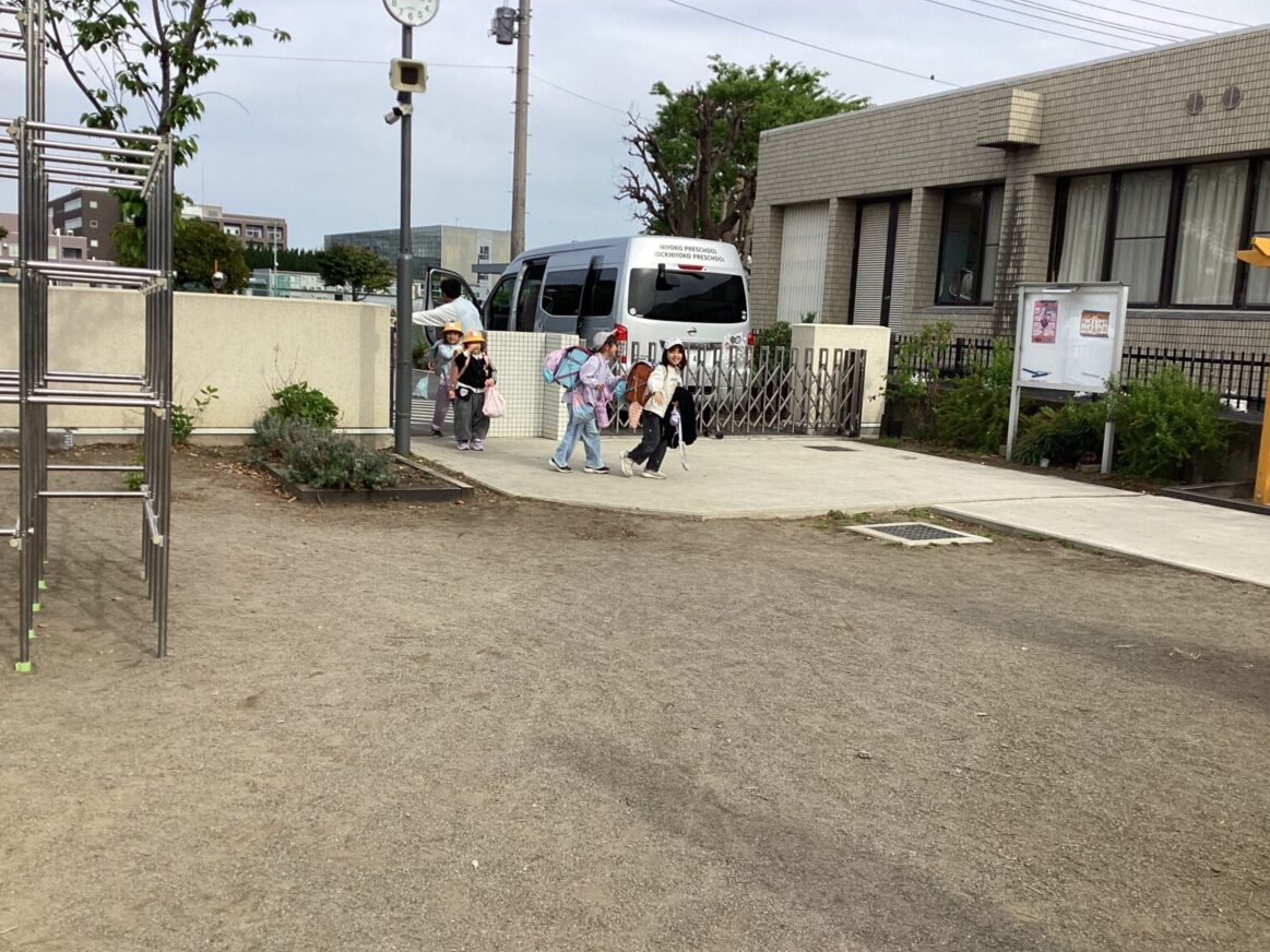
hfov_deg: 56.8
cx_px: 619
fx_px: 1174
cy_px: 481
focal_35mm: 32
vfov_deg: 44.2
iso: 25
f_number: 2.4
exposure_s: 1/895
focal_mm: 3.3
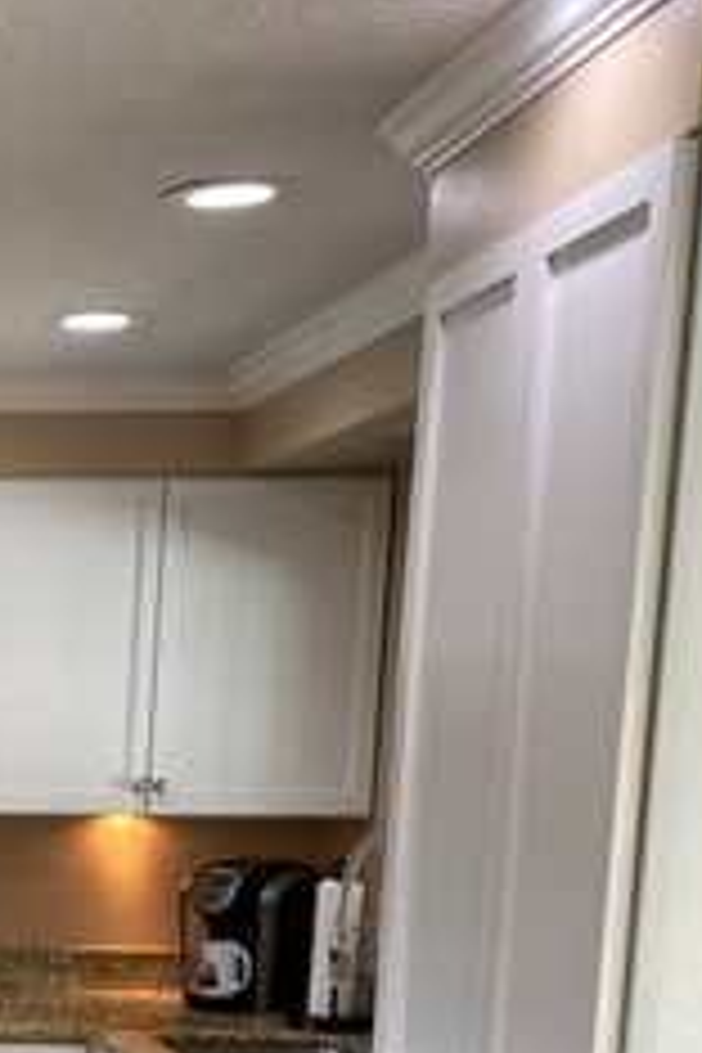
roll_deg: -1.2
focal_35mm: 74
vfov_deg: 25.9
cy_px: 1071
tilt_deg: -9.9
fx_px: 2164
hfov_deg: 15.9
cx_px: -526
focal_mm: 4.25
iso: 100
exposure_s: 1/120
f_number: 1.8
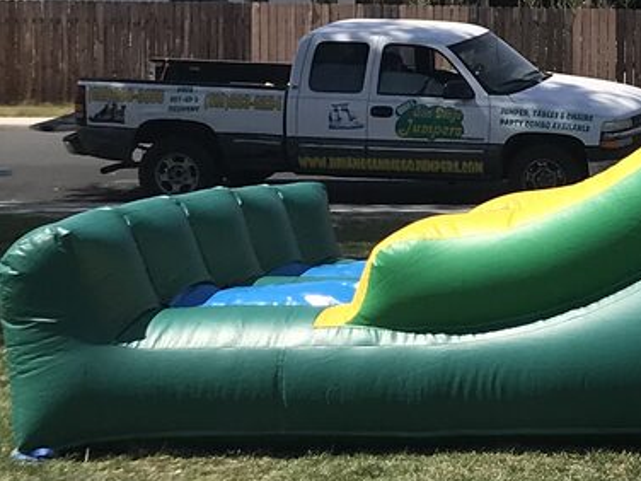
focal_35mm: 119
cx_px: 1198
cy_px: 36
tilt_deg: +0.0
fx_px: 2204
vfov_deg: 12.3
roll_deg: +0.2
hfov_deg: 14.3
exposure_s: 1/2519
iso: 20
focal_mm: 3.99
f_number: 1.8
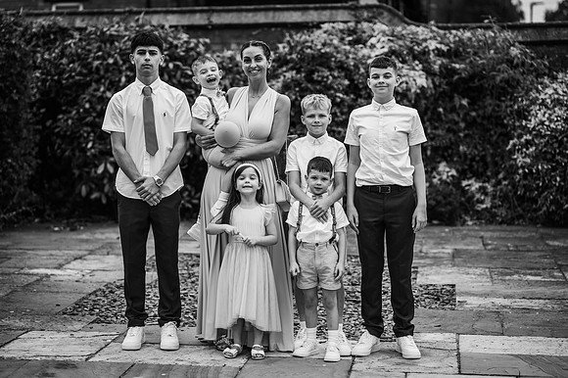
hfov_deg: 23.9
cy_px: 189
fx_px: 1340
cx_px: 284
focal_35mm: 85
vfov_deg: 16.1
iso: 100
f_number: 2.2
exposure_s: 1/800
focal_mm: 85
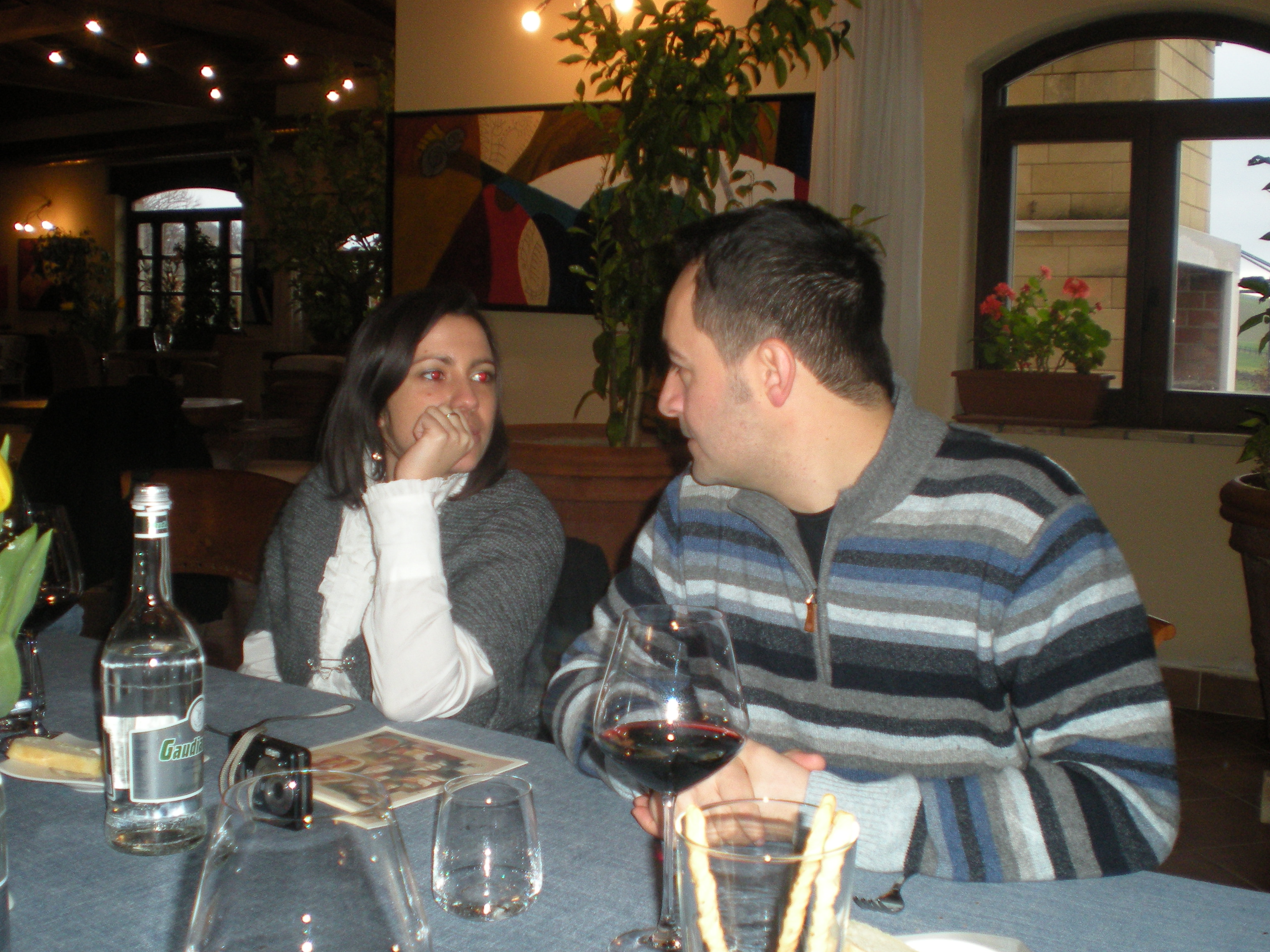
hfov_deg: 45.8
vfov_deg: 35.1
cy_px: 472
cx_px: 644
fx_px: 1504
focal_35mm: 41
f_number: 3.1
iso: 177
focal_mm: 6.3
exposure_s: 1/60
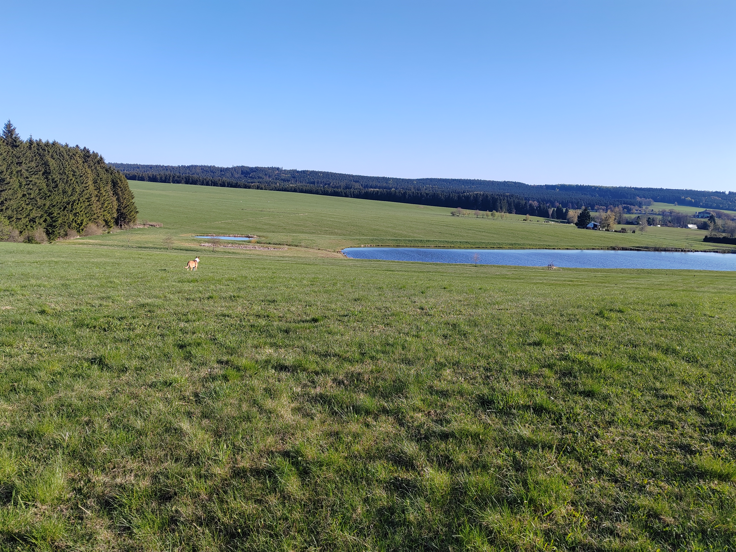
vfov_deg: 51.4
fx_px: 574
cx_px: 368
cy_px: 276
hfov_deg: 65.3
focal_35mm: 27
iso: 100
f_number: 1.9
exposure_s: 1/1000
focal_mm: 5.52
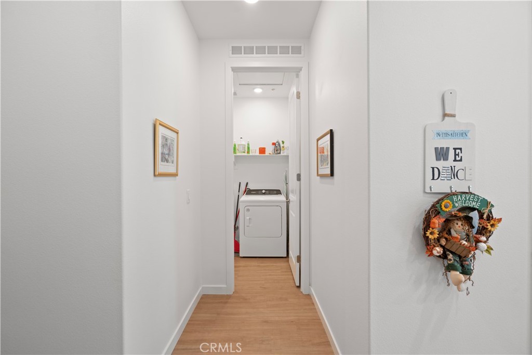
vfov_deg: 73.8
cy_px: 178
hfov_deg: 96.7
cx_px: 266
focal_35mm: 16
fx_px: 236
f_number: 6.3
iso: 1600
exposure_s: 1/20
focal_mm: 16
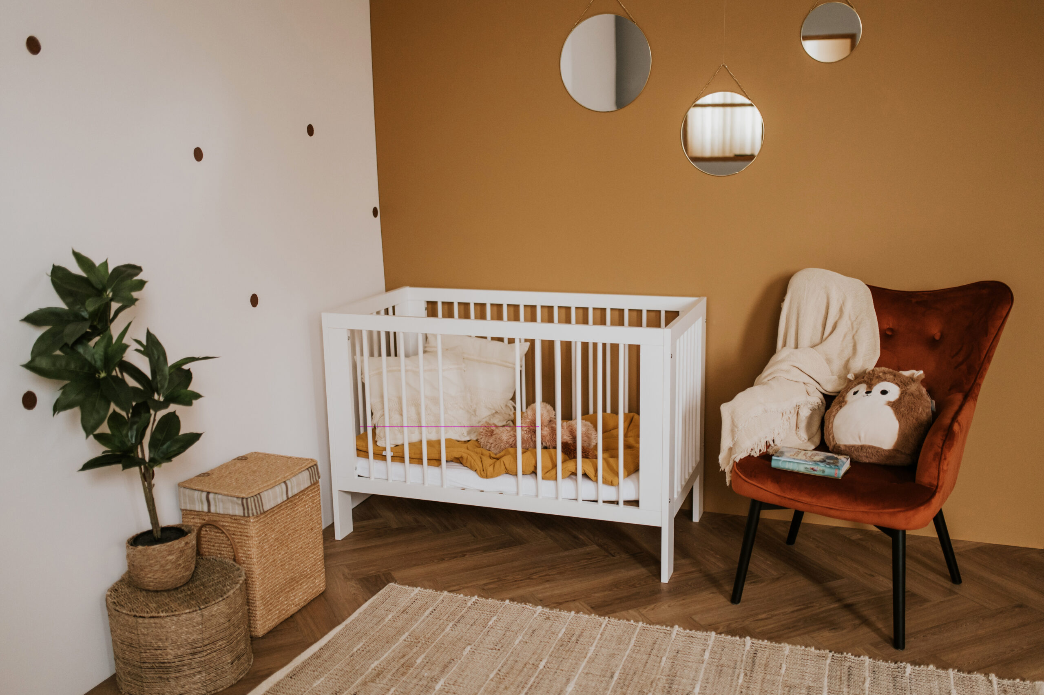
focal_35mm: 35
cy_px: 348
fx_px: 1014
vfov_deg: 37.8
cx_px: 522
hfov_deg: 54.5
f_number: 1.6
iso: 1000
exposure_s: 1/320
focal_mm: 35
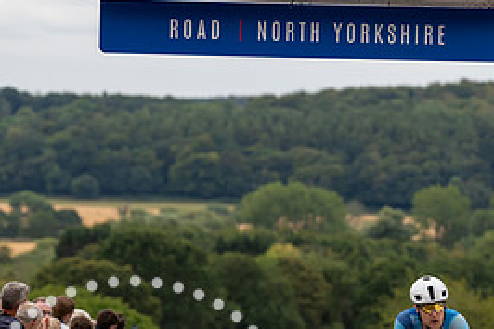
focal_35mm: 264
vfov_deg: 5.2
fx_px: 3620
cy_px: 356
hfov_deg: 7.8
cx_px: 423
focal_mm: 121
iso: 500
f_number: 3.5
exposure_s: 1/1000
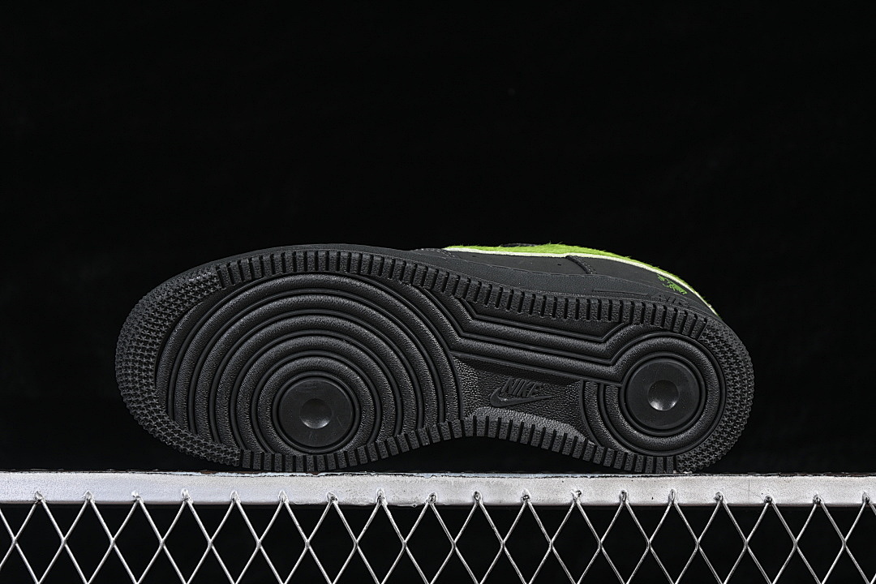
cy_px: 292
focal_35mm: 75
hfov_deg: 27.0
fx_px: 1825
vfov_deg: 18.2
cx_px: 438
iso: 160
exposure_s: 1/60
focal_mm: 50
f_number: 6.3
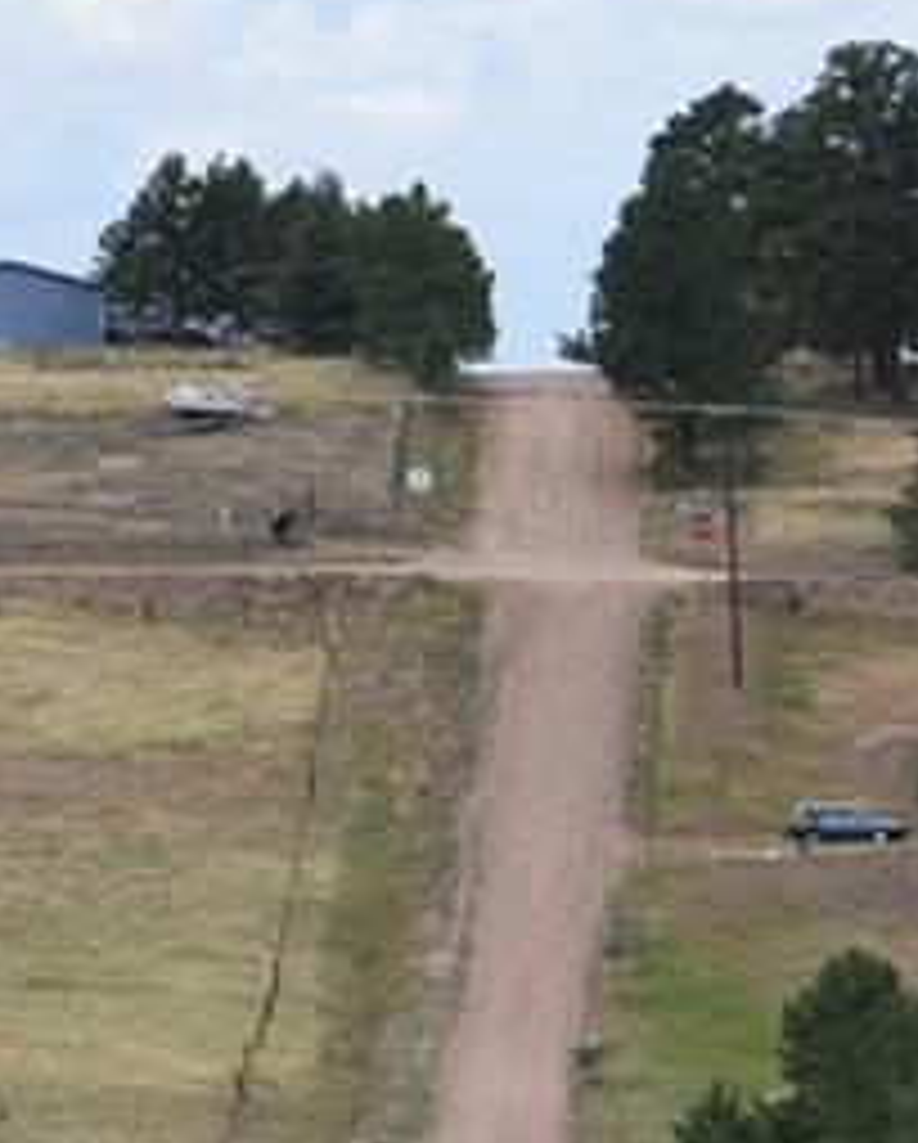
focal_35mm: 492
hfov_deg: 3.1
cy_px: 1282
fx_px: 16669
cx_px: -1307
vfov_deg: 3.9
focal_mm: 55
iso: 200
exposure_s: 1/320
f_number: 9
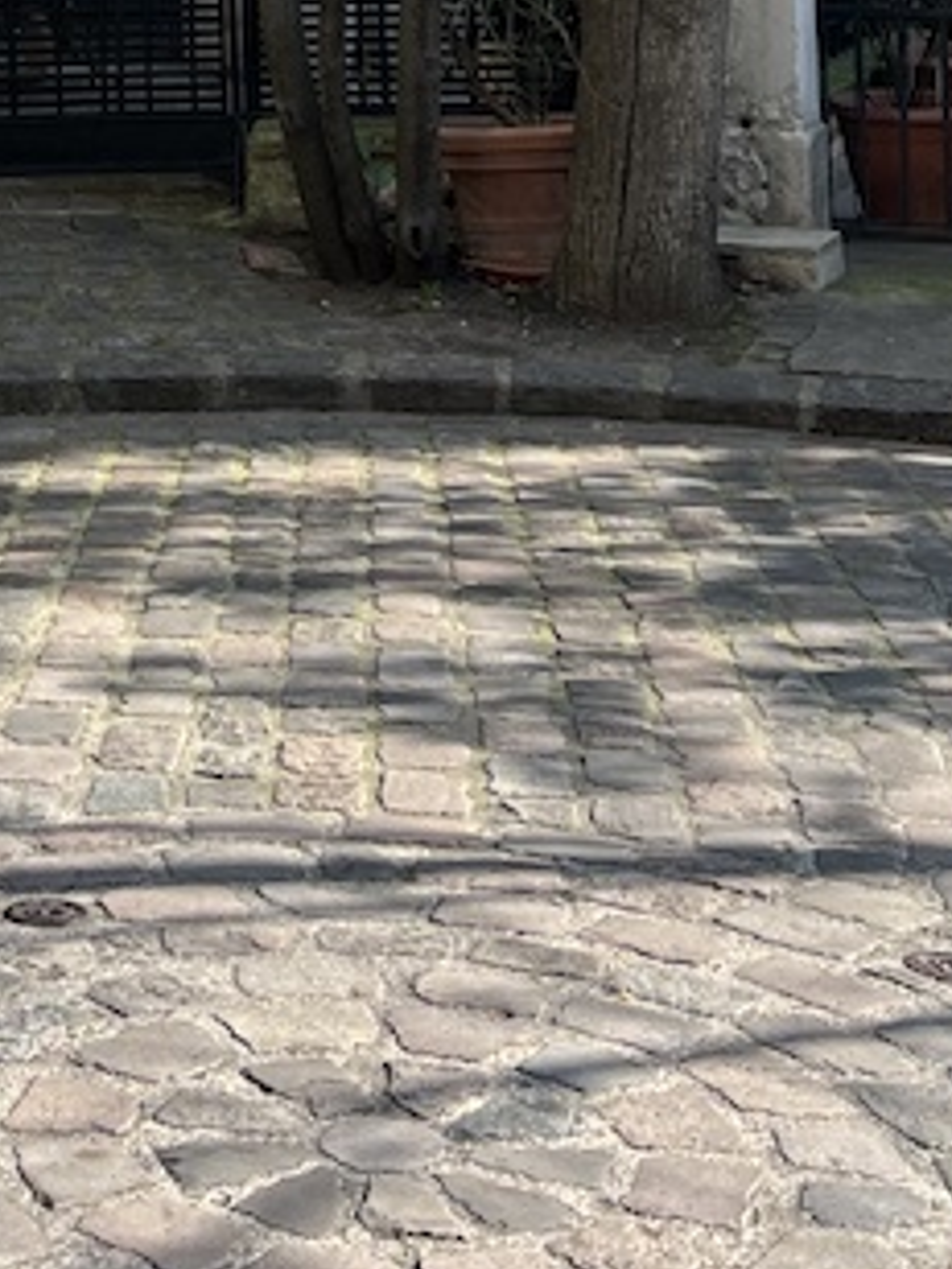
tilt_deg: +5.5
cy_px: -616
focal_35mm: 90
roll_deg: +0.2
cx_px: 25
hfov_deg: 16.1
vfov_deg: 19.2
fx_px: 3300
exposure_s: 1/486
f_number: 1.5
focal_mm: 5.7
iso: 50
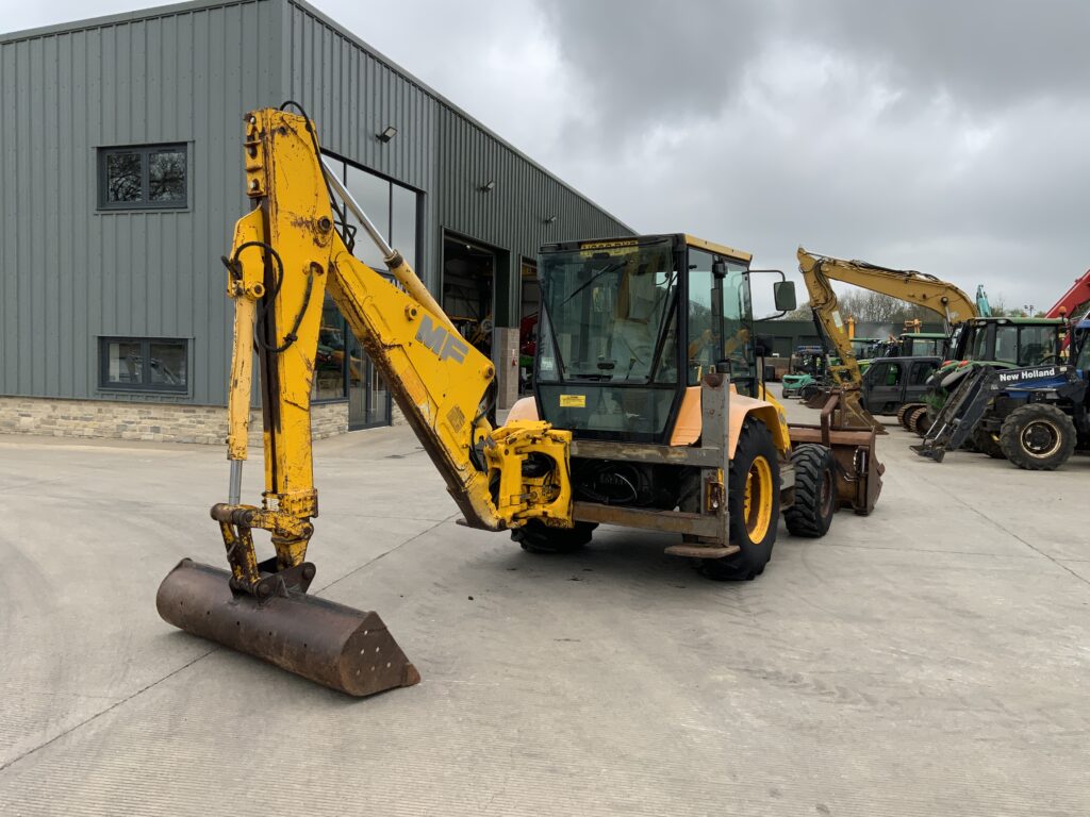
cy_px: 408
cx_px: 545
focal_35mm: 29
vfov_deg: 48.2
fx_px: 913
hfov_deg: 61.7
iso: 16
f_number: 1.8
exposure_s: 1/978
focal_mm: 3
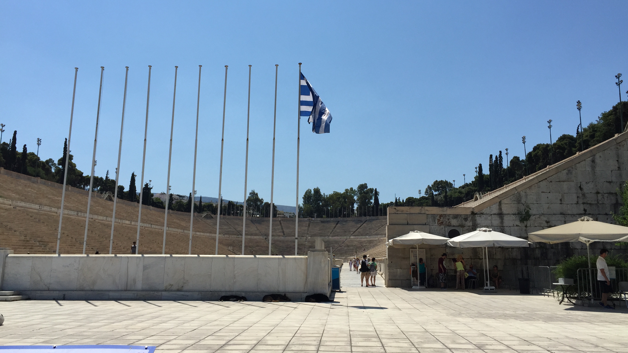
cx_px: 318
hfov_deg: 61.0
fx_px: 533
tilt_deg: +10.7
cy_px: 165
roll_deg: -0.1
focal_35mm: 32
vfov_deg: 36.7
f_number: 2.2
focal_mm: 4.15
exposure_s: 1/4405
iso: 32
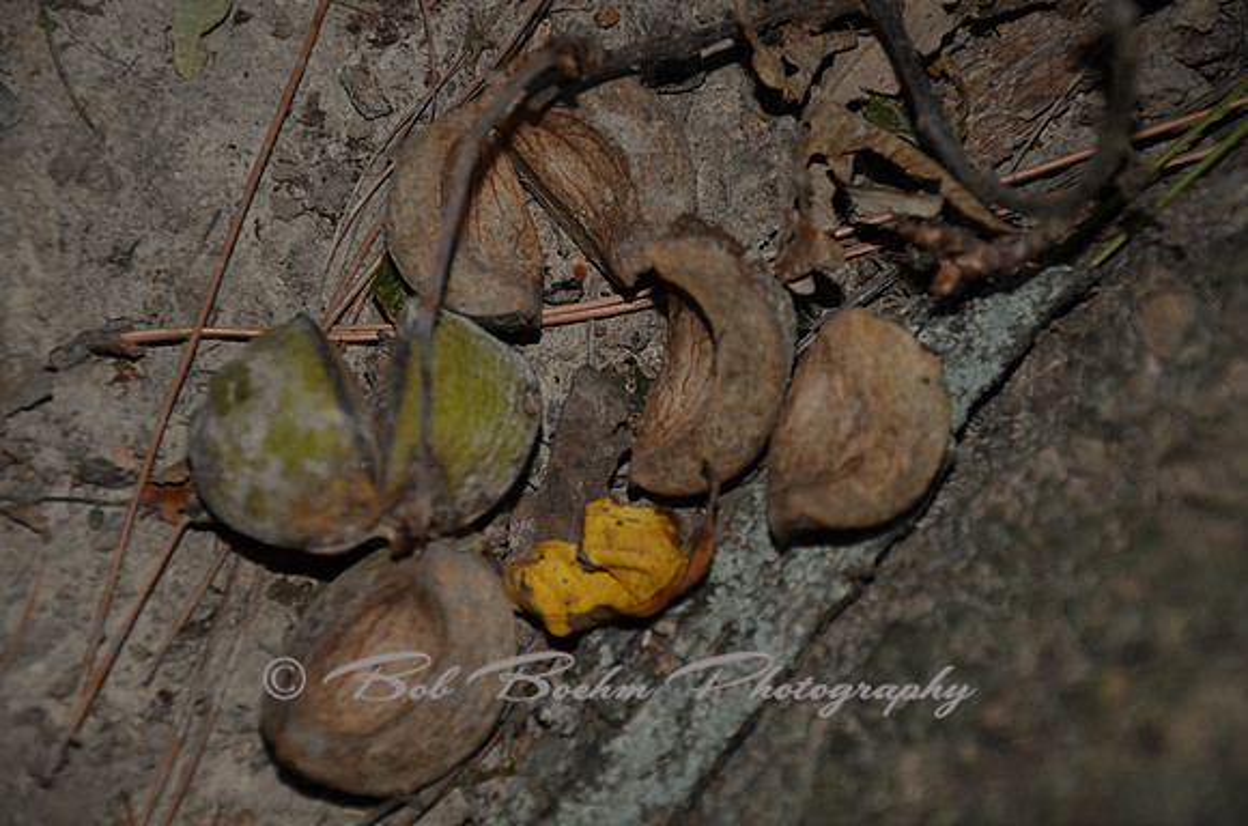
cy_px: 413
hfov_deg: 16.1
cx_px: 624
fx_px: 4410
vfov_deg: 10.7
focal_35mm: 128
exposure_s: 1/30
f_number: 5.6
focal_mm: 85
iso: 200
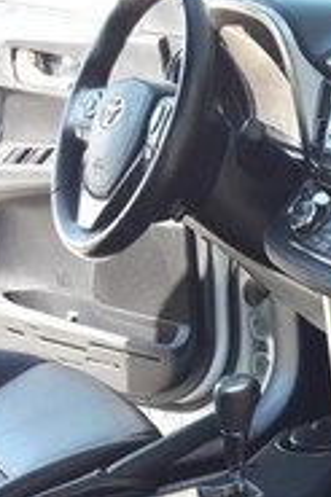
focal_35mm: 104
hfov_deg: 12.4
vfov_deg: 18.9
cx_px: 527
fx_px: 1437
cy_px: 541
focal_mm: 3.7
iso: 40
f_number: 1.9
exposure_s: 1/108
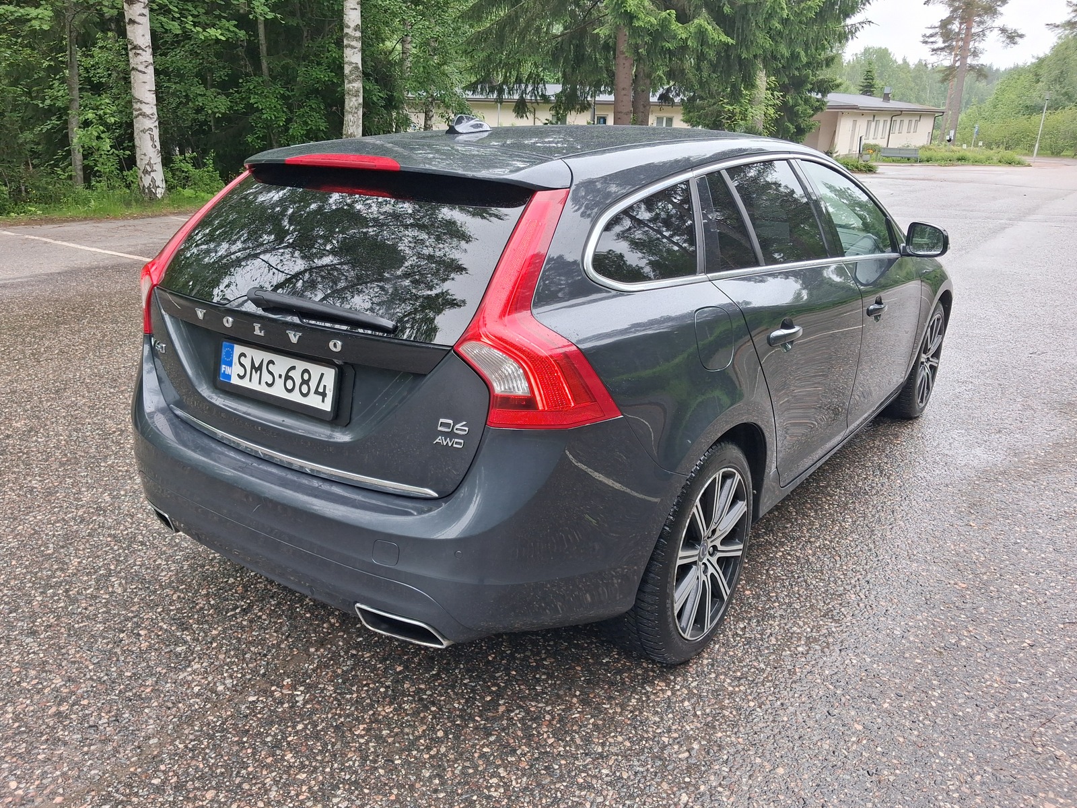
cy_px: 404
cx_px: 538
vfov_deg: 51.4
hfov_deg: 65.3
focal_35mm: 27
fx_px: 840
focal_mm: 4
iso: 40
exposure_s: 1/100
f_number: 1.8
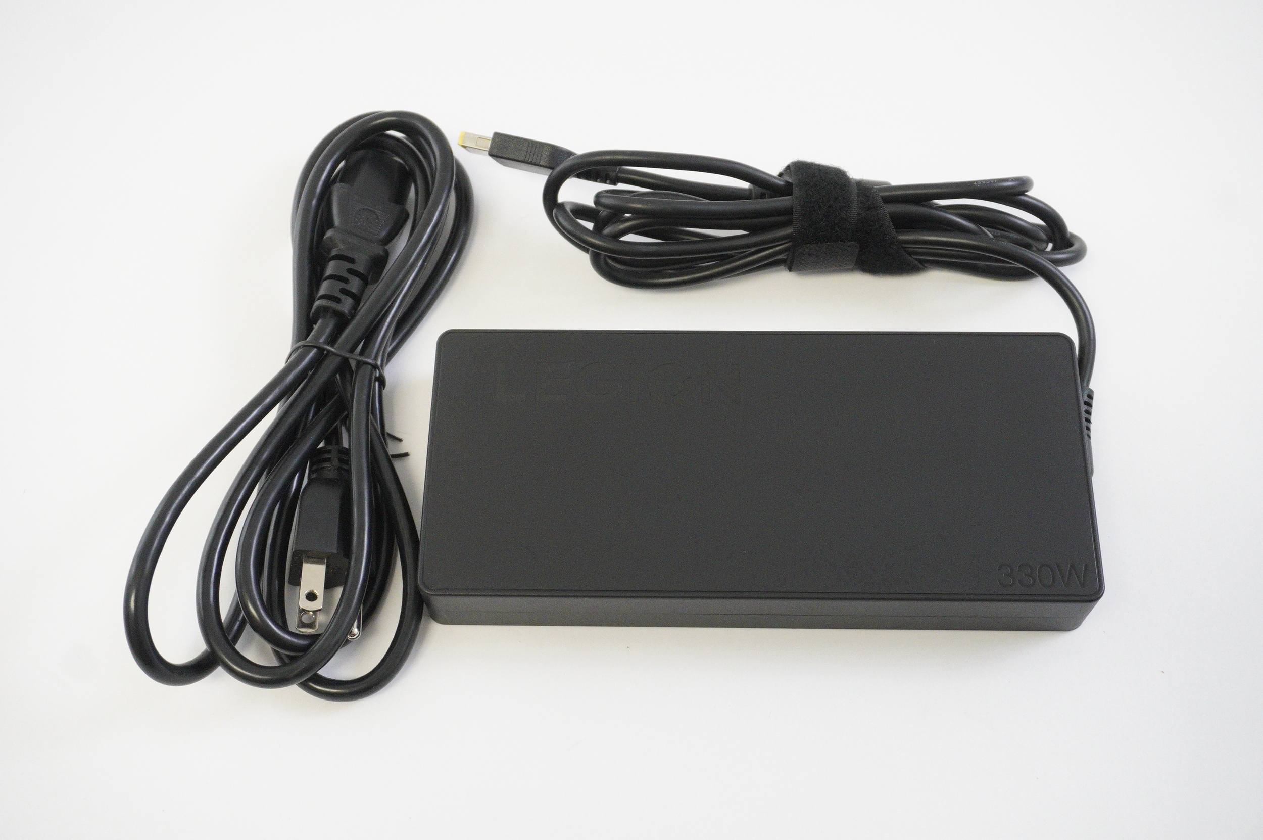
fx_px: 1472
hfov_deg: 46.4
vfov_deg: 31.8
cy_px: 420
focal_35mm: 42
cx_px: 632
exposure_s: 1/200
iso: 5000
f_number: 5.6
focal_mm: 28
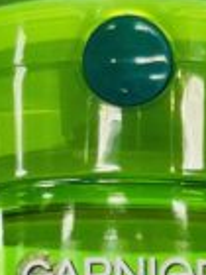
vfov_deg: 8.6
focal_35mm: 190
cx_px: 290
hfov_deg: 7.7
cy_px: 843
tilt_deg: -5.7
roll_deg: +0.0
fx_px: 1508
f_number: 1.6
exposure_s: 1/120
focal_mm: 4.2
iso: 80
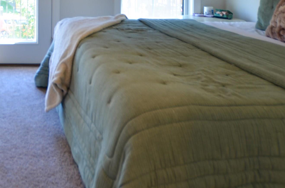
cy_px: 18
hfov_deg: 46.2
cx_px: 3
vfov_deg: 35.4
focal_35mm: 35
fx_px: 276
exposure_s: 1/25
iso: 100
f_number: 3.5
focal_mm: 10
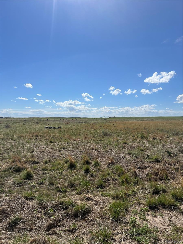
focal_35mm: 26
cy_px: 122
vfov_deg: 67.3
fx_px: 183
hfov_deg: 53.1
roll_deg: +1.2
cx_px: 92
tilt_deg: +1.0
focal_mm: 5.7
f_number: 1.5
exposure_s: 1/8000
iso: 50
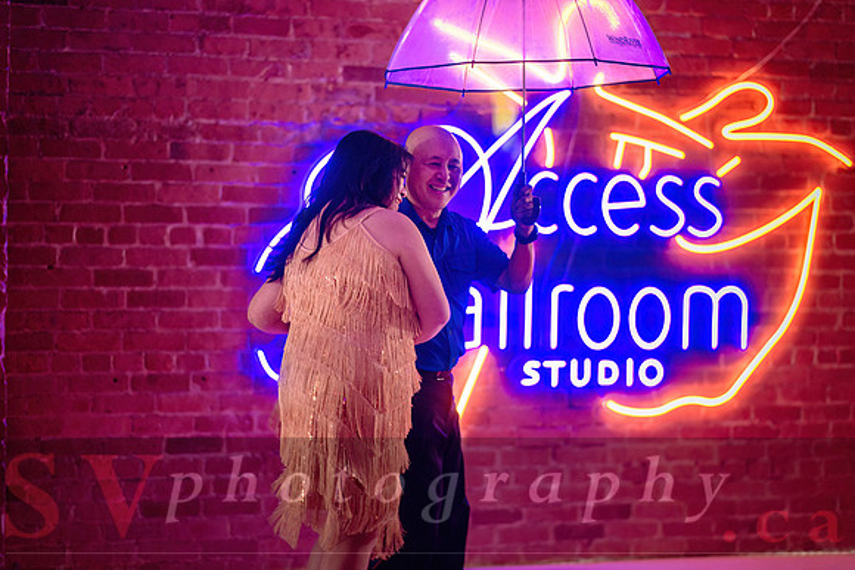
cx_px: 428
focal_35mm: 105
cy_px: 285
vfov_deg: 13.0
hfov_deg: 19.5
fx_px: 2494
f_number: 1.4
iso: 2000
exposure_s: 1/160
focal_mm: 105
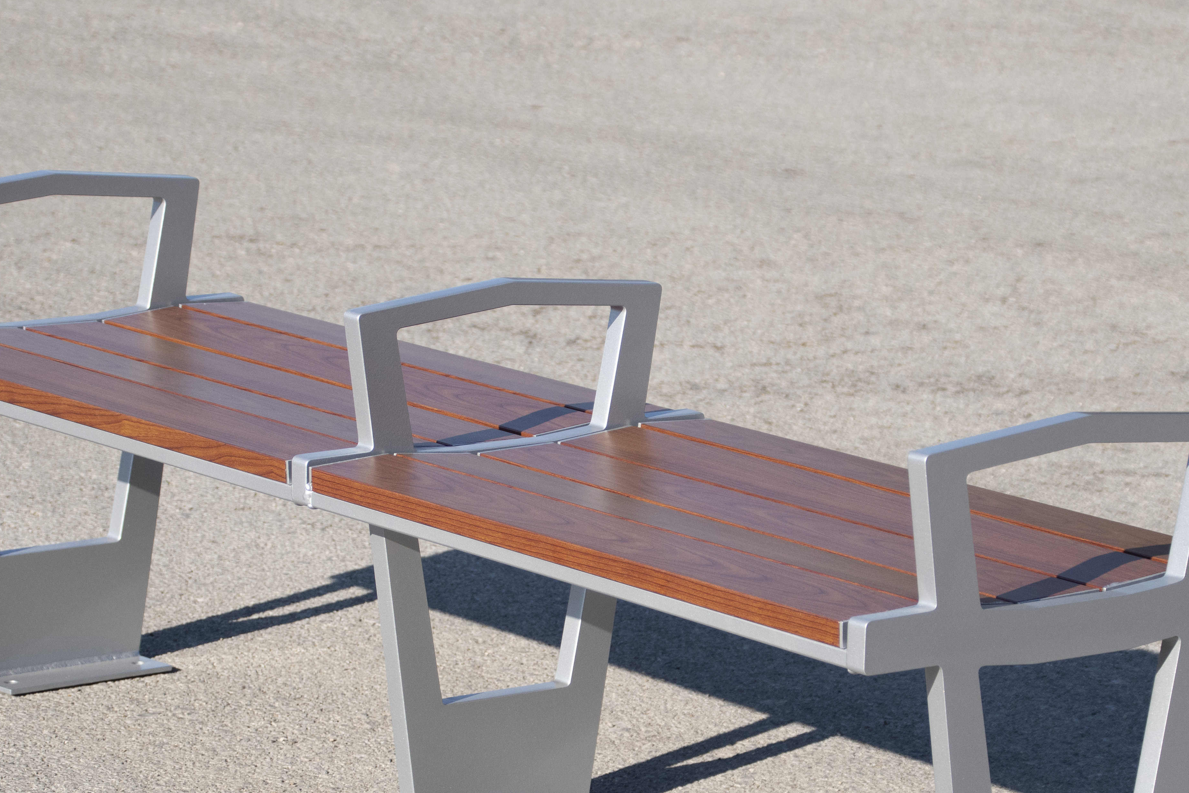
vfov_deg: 7.8
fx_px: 5813
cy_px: 564
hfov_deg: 11.7
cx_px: 582
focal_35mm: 176
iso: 500
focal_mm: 78
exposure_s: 1/2000
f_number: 5.3
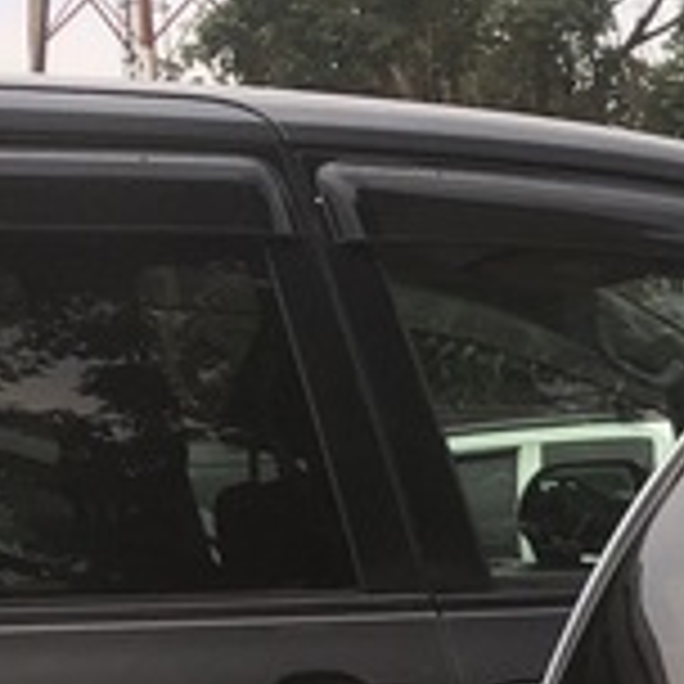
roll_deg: +0.3
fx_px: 2906
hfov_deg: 11.1
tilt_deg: -12.5
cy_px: 1251
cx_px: 1670
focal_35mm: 130
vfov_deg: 12.3
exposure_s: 1/960
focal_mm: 3.99
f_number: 1.8
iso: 20
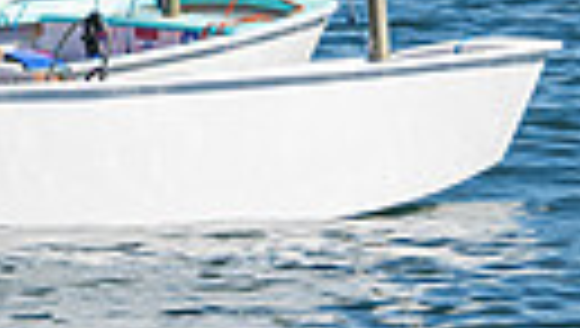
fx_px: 13061
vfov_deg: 1.4
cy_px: -514
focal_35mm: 848
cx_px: -400
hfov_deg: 2.5
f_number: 7.1
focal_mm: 140
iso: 320
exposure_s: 1/1250
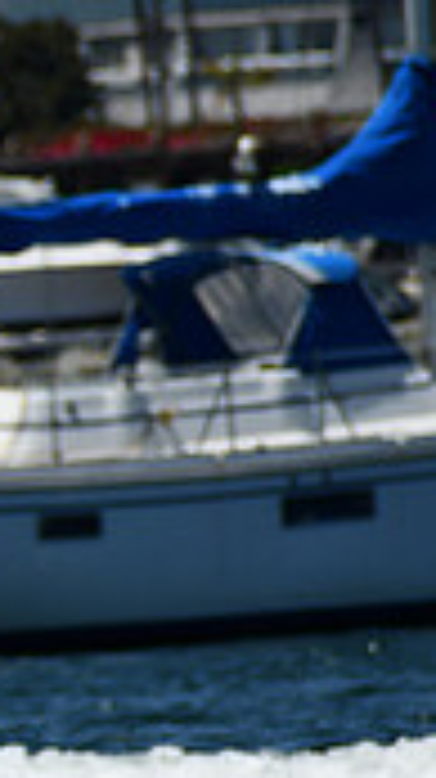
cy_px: 546
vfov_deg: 1.4
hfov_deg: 0.8
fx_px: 32635
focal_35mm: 1584
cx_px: -701
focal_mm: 300
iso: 200
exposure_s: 1/1600
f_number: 7.1
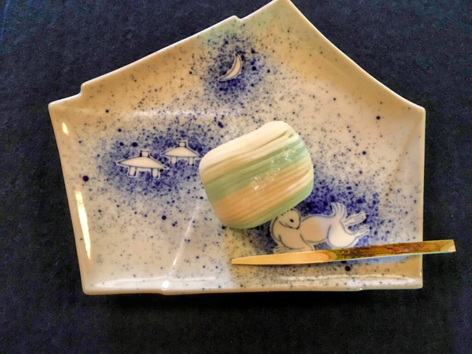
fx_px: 395
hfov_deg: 61.7
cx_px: 236
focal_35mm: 29
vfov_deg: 48.2
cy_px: 177
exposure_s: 1/15
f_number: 2.2
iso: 400
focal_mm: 4.15
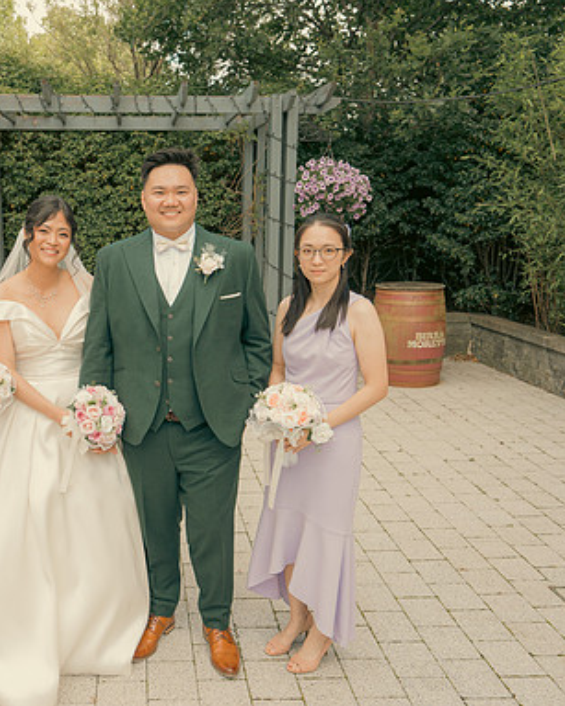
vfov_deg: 52.9
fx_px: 711
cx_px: 120
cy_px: 354
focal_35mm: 34
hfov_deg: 41.6
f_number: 3.5
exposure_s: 1/250
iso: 125
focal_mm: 24
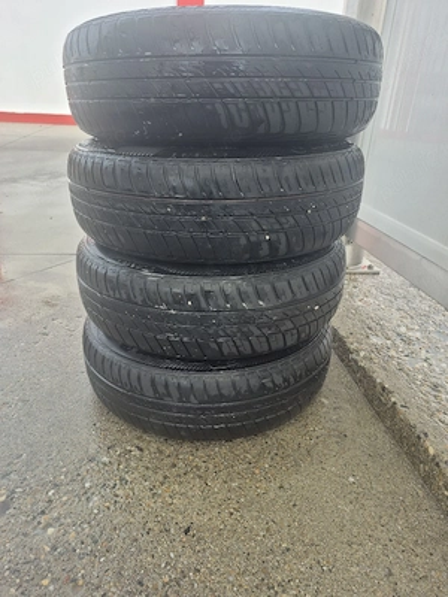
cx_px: 224
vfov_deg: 73.9
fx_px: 397
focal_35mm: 23
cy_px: 298
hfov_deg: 58.9
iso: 25
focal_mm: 5.4
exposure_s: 1/667
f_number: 1.8
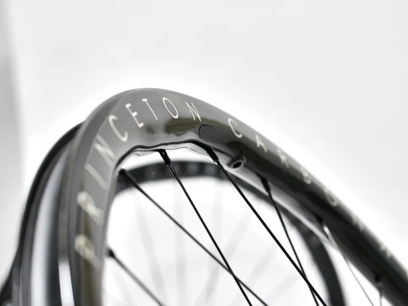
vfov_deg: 16.4
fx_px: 1061
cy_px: 153
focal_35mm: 90
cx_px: 204
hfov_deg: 21.8
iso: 100
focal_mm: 45
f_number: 3.5
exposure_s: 1/40
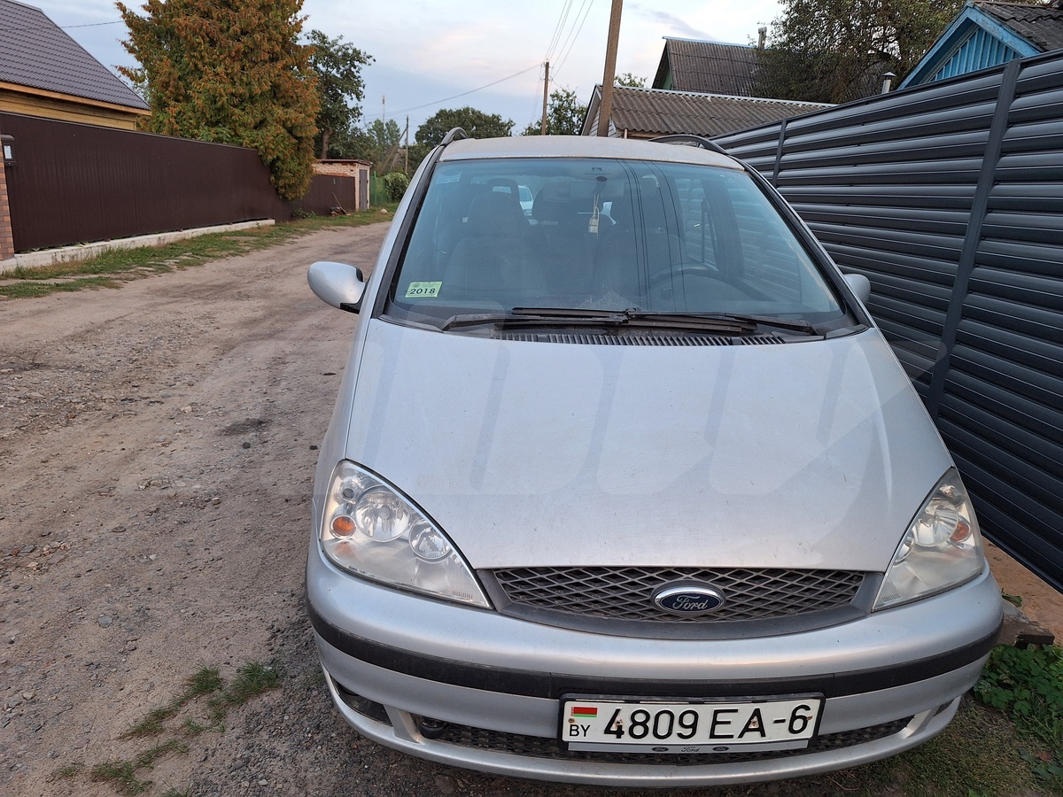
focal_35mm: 23
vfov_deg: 58.9
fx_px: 706
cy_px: 398
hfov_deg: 73.9
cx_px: 532
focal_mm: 5.54
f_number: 1.8
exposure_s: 1/50
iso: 80
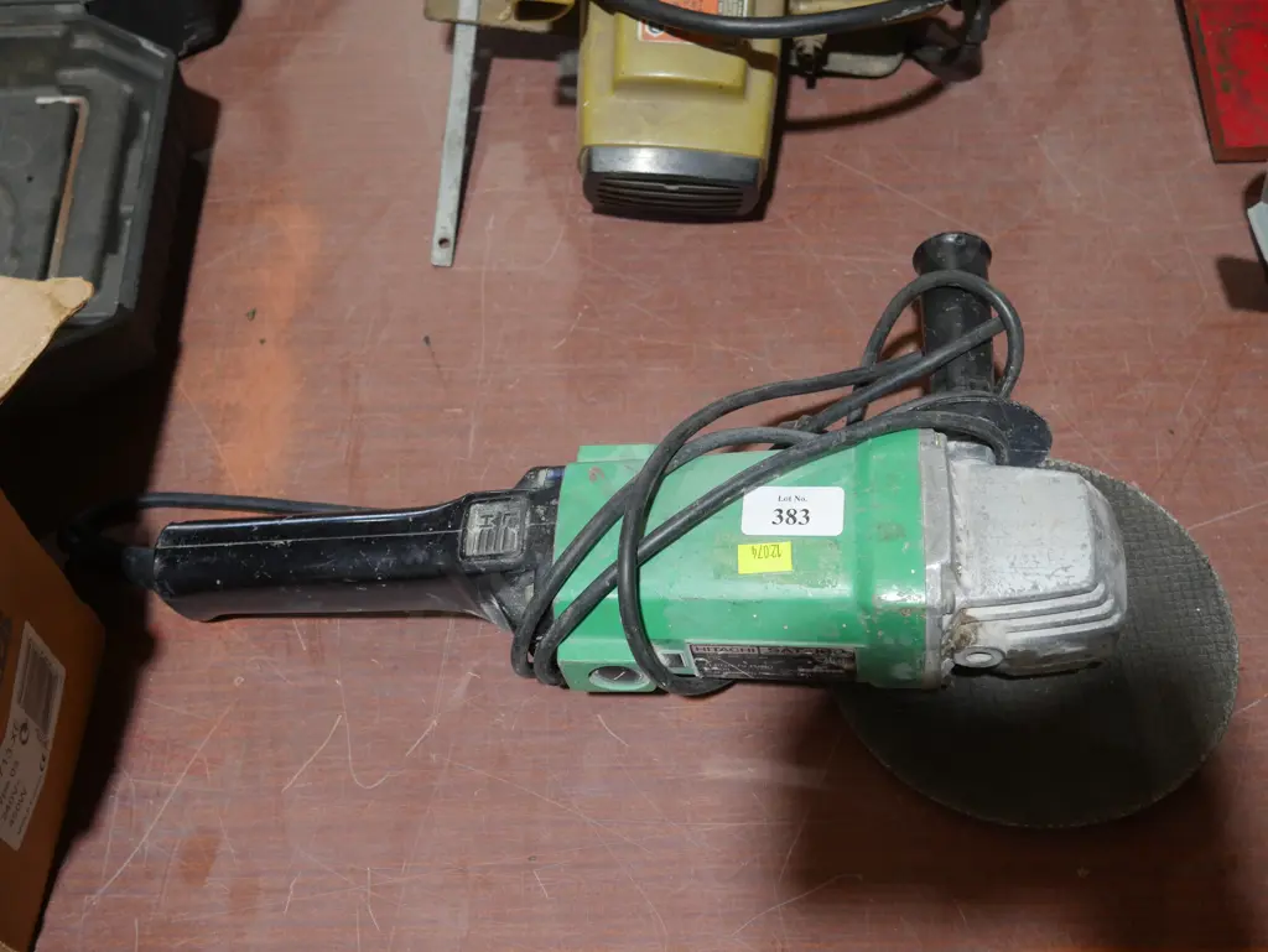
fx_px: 1393
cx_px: 634
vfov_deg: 37.8
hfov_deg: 49.0
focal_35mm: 38
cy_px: 476
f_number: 4.1
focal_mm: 19
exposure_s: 1/60
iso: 400
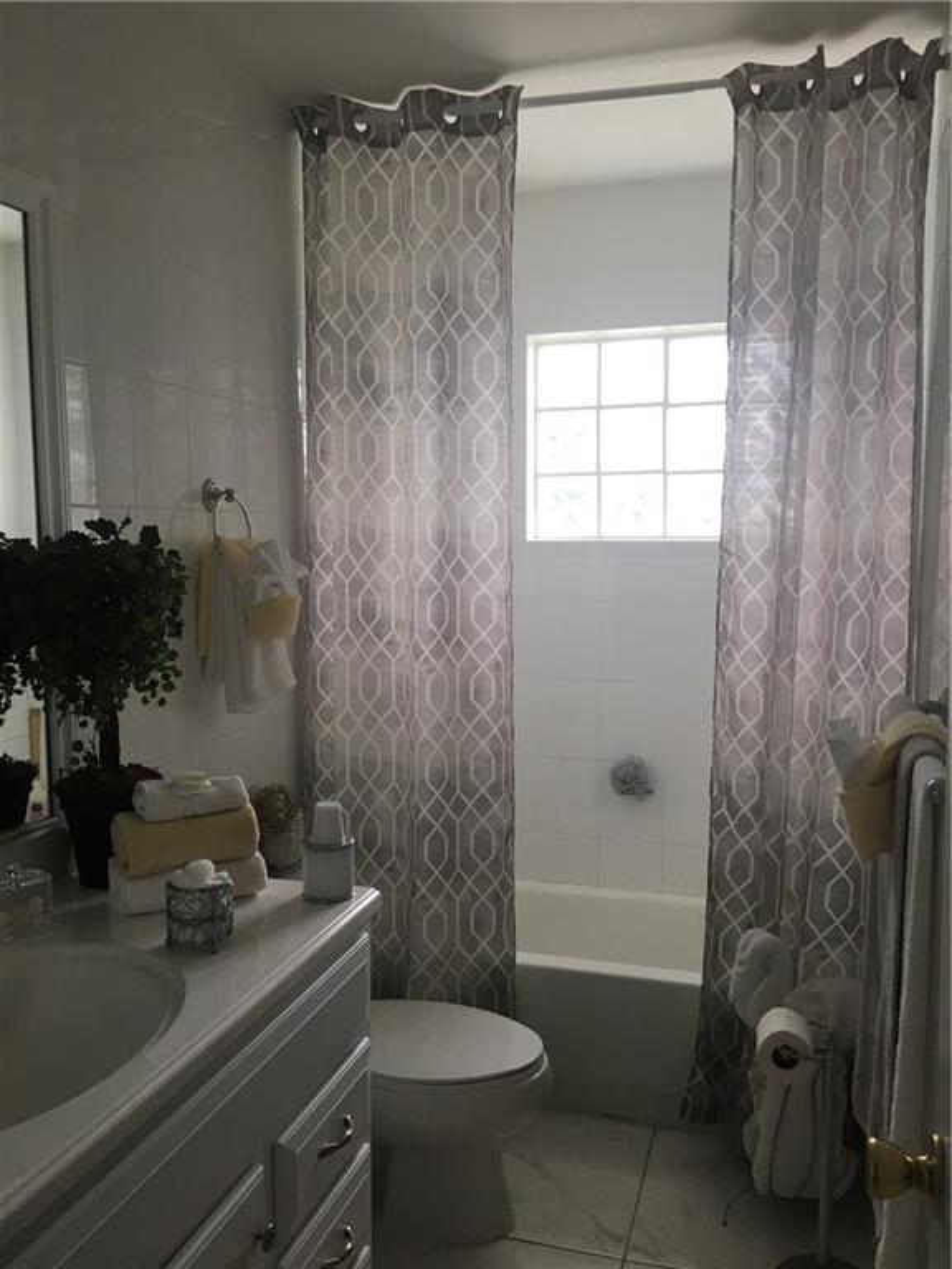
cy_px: 634
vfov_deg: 61.7
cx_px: 476
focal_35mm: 29
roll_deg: -0.2
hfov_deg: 48.2
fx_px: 1063
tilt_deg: -4.1
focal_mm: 4.15
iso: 25
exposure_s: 1/33
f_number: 2.2
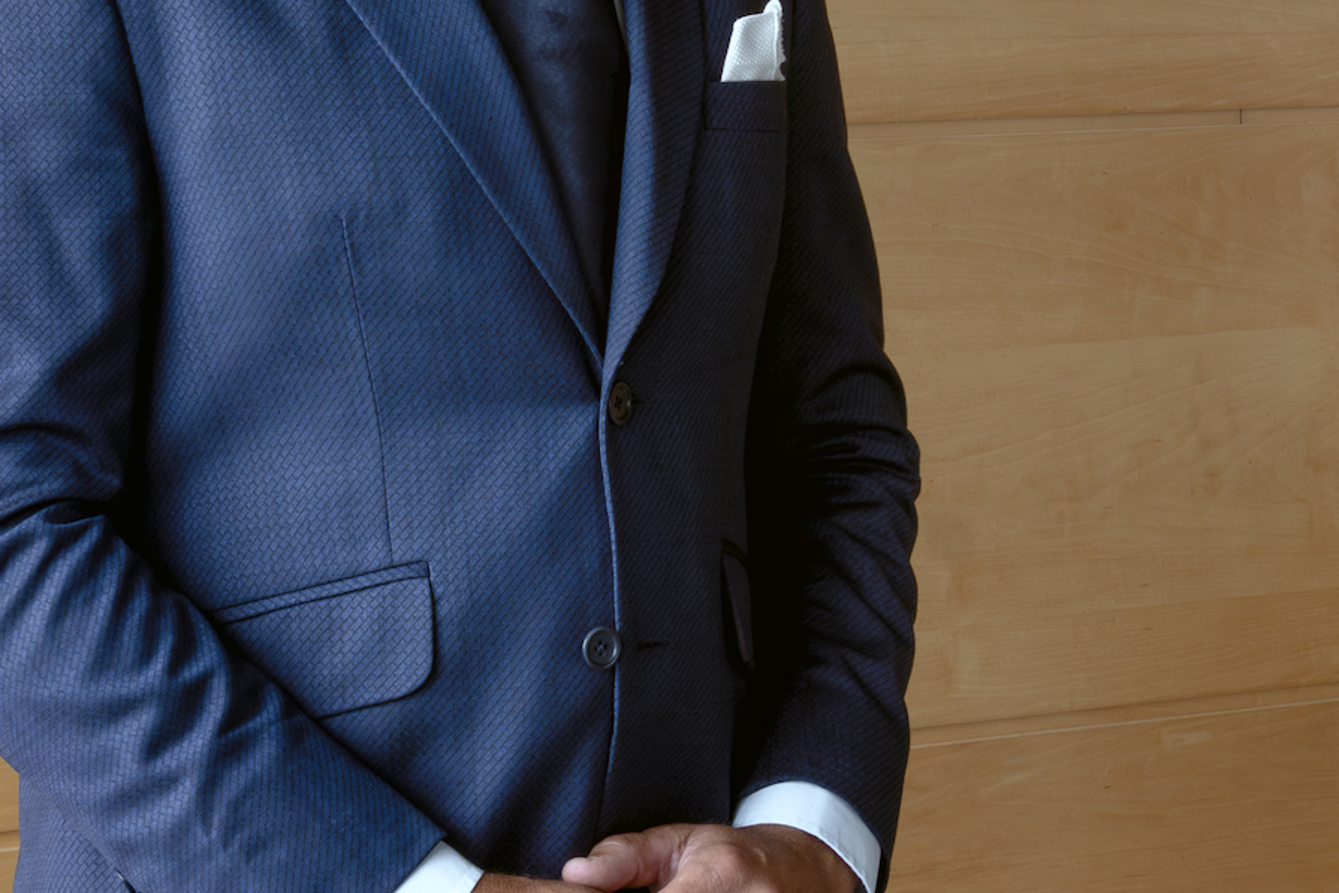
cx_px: 1186
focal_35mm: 86
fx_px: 3199
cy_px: 68
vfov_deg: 15.7
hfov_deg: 23.1
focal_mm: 35
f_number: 11
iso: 125
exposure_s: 1/4
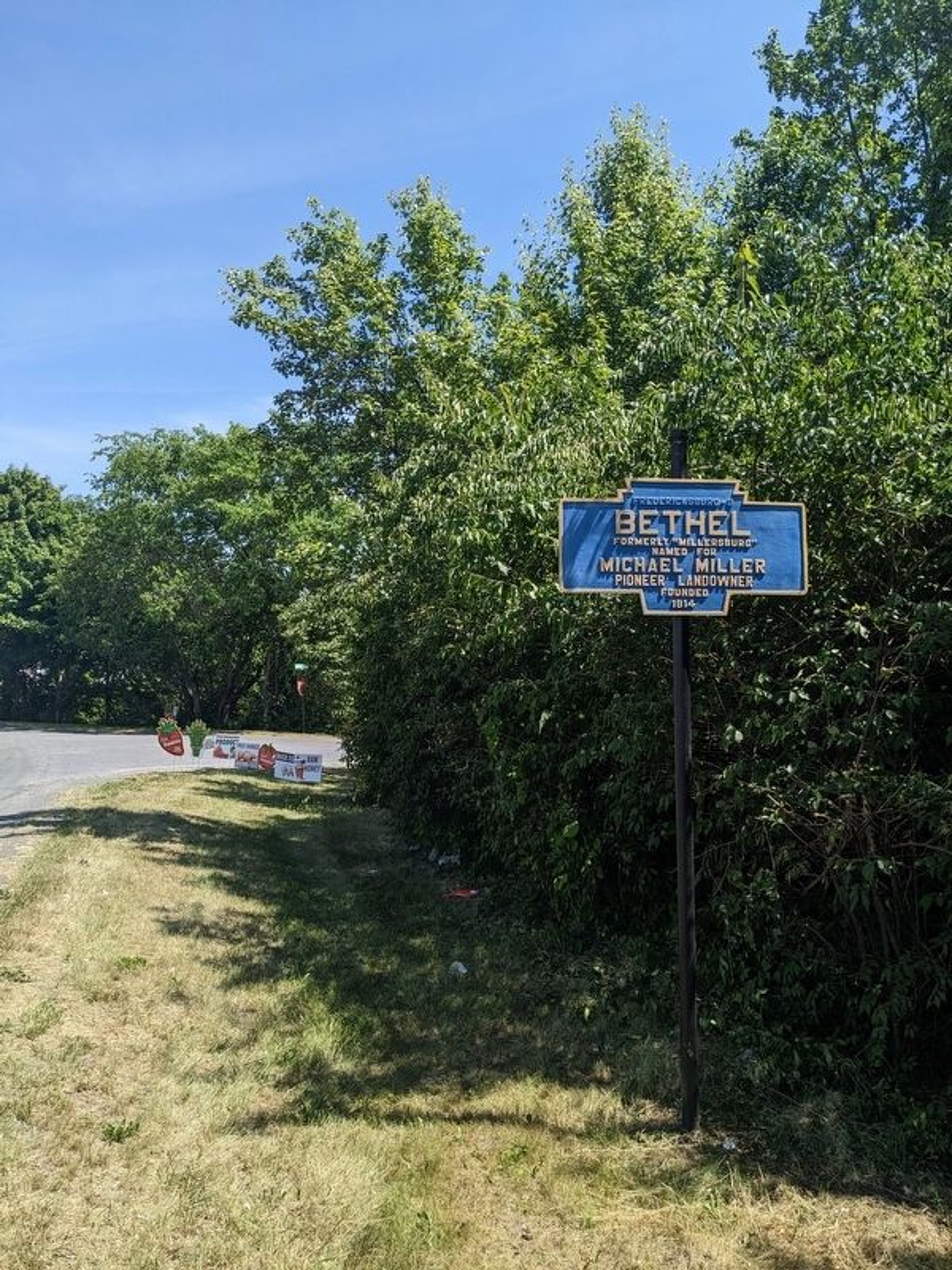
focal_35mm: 27
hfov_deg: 51.4
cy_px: 635
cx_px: 476
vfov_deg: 65.3
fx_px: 990
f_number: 1.73
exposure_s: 1/1560
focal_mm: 4.38
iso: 52
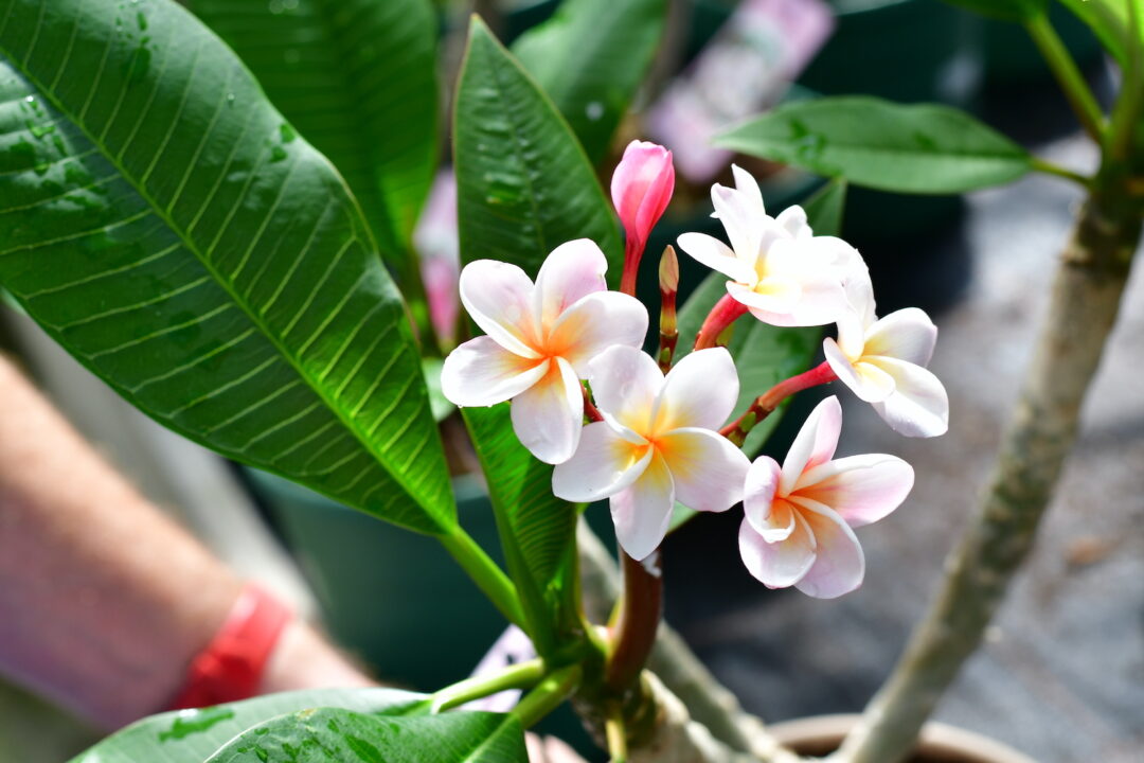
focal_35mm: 75
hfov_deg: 27.0
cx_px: 572
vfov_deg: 18.2
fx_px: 2383
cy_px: 382
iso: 250
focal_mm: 50
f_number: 6.3
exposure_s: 1/320
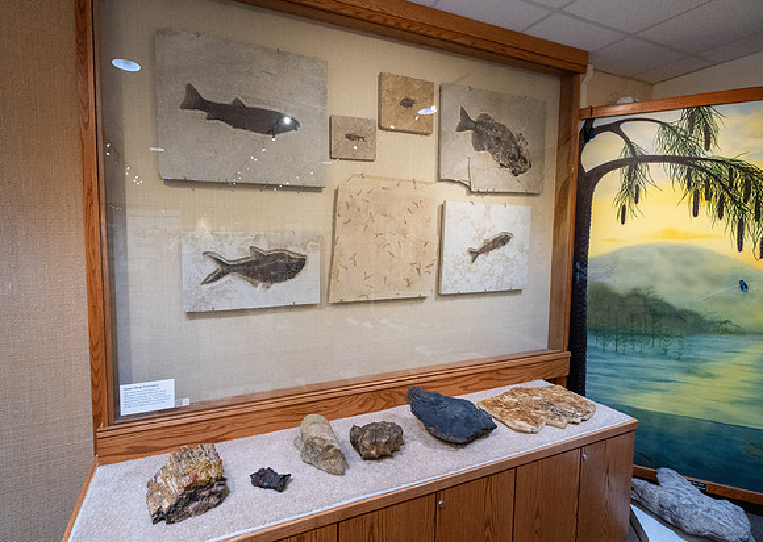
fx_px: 349
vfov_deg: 75.7
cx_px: 315
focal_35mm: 16
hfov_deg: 94.2
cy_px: 260
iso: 3200
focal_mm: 14
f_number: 6.3
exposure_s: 1/125
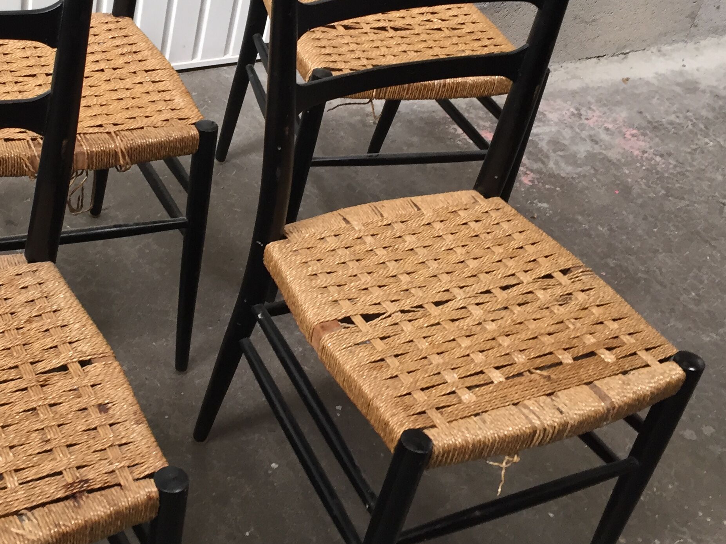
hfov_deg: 36.6
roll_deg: -10.8
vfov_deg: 28.4
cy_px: 183
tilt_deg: -36.6
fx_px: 1070
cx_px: 182
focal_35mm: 51
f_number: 2.2
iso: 40
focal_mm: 4.15
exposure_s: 1/33
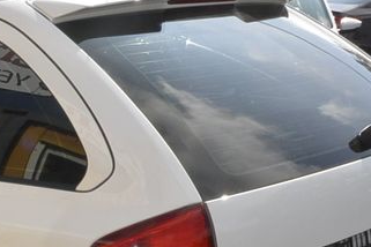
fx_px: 886
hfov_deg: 22.5
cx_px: -17
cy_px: 300
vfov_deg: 15.3
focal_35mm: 86
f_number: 11
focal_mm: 10
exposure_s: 1/250
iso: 160
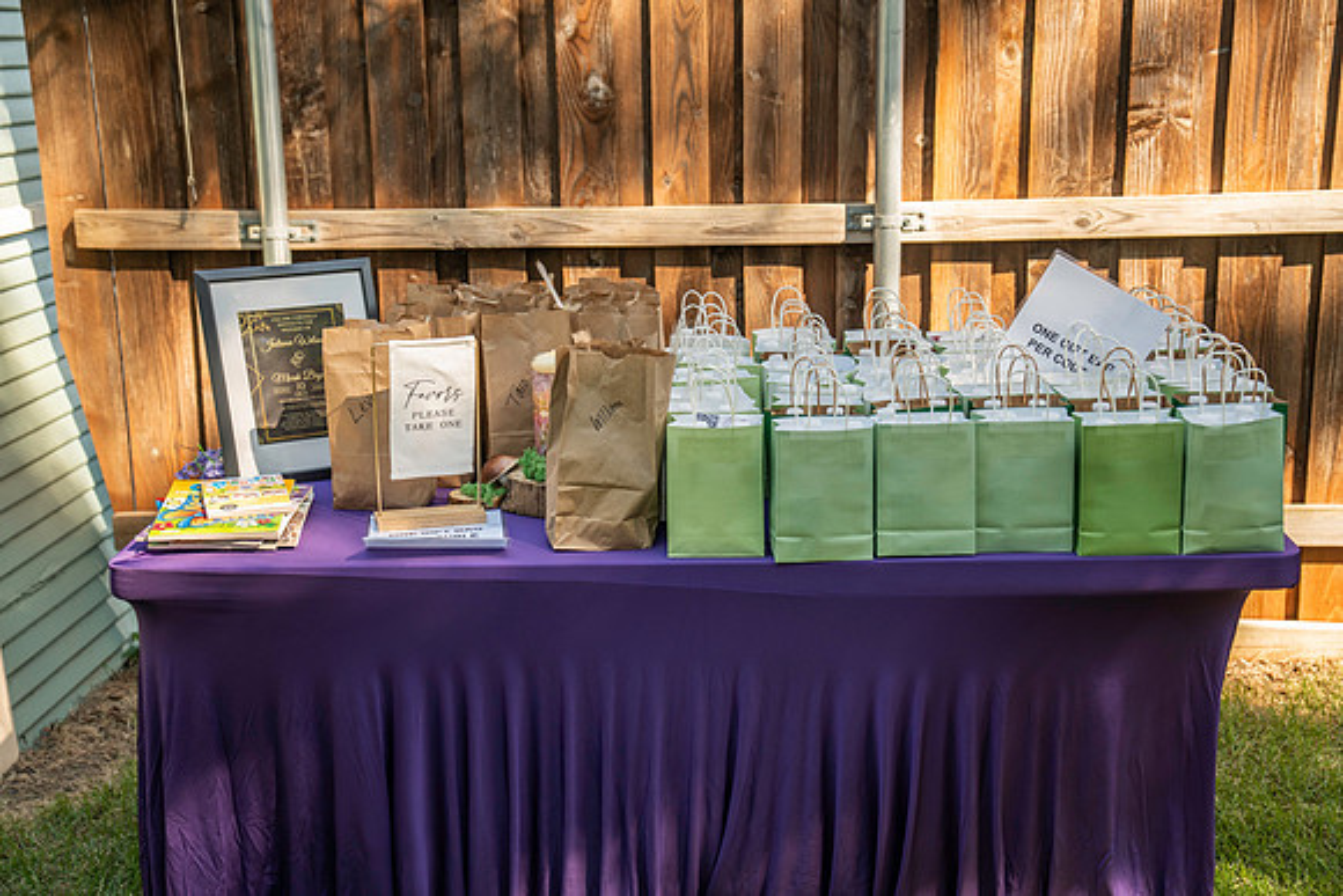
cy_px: 448
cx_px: 672
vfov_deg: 27.5
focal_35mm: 49
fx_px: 1828
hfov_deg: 40.3
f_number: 3.2
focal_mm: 49
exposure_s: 1/640
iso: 400
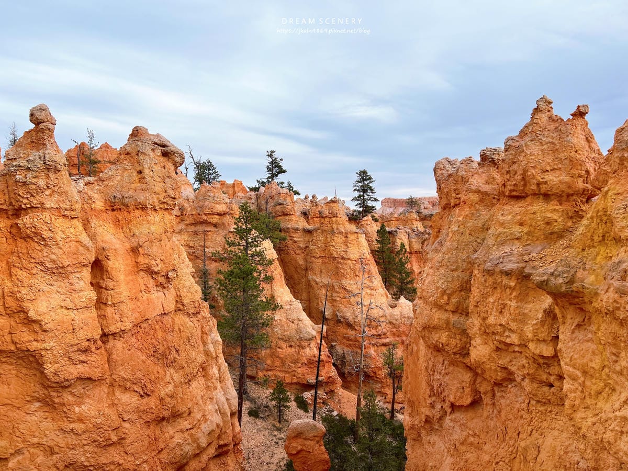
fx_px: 472
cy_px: 236
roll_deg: +0.9
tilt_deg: -3.9
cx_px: 314
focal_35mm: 26
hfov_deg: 67.3
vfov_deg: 53.1
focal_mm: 5.7
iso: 50
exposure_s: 1/1597
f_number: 1.5
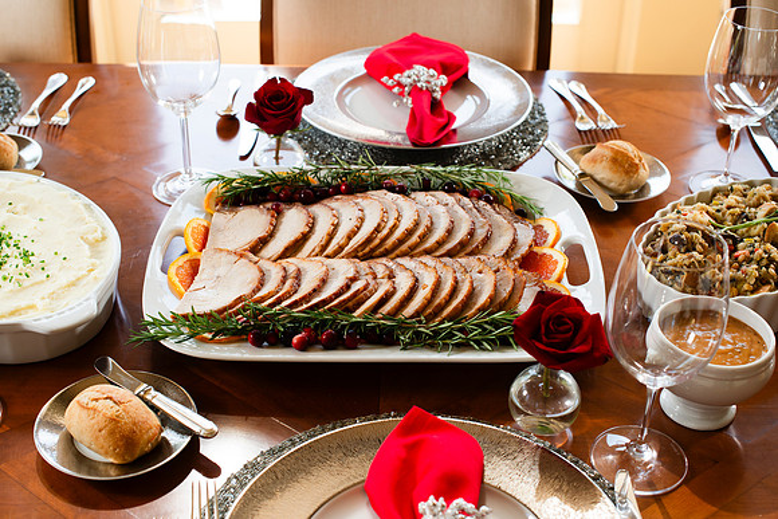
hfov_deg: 39.6
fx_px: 1081
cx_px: 389
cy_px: 260
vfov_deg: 27.0
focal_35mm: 50
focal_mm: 50
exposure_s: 1/100
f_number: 5.6
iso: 250
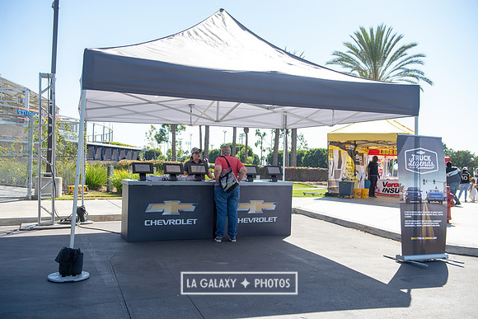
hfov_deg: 54.4
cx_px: 239
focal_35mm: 35
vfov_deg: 37.9
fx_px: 465
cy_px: 160
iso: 250
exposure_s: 1/1250
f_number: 4
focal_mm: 35
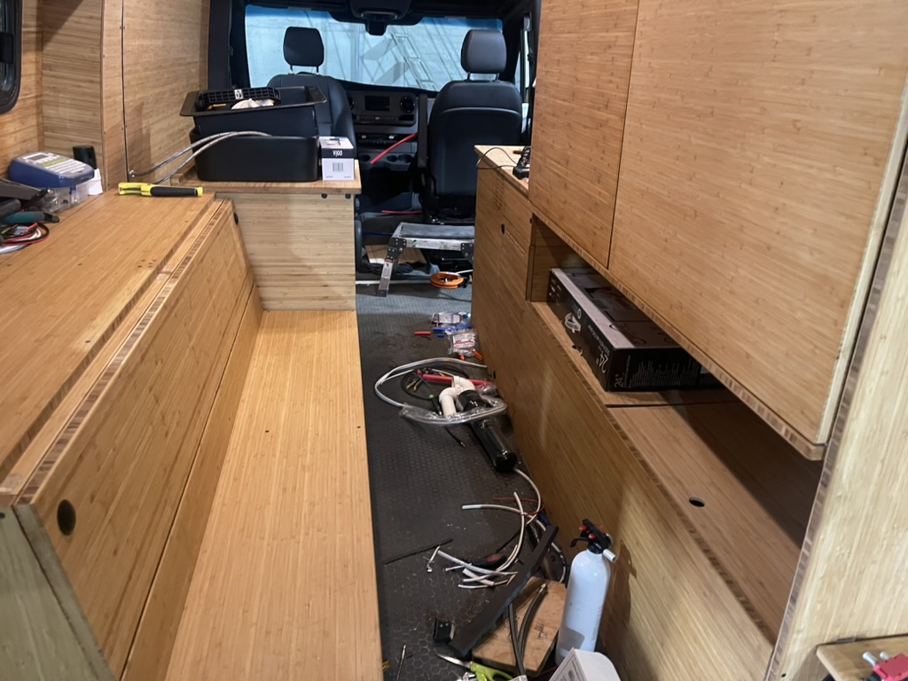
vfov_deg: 53.1
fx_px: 682
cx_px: 454
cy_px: 340
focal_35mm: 26
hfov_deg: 67.3
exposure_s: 1/30
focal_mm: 5.1
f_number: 1.6
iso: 500
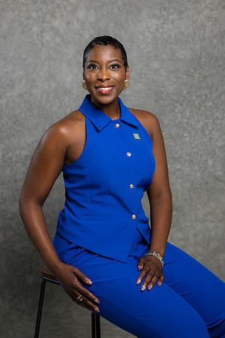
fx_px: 797
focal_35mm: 85
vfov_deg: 23.9
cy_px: 169
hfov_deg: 16.1
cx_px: 112
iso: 125
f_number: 5
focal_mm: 85
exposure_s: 1/200
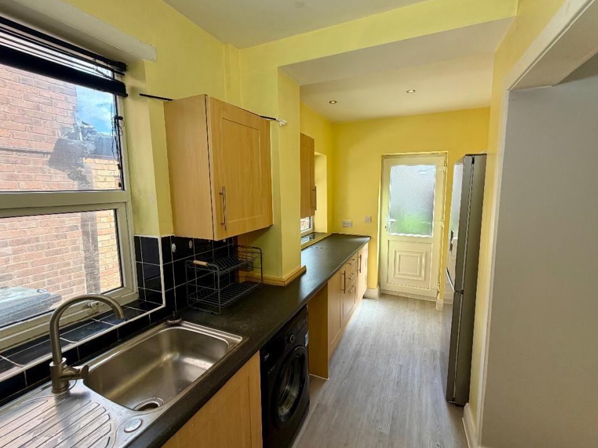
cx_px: 317
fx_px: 259
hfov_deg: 98.1
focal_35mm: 15
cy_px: 217
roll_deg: +0.6
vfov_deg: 81.7
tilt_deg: -6.2
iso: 50
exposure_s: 1/121
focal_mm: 2.22
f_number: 2.2
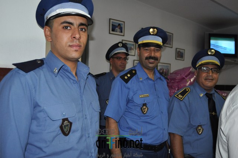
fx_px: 218
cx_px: 119
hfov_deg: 57.3
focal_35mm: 33
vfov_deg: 39.9
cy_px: 79
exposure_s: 1/60
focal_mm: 22
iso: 800
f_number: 3.5
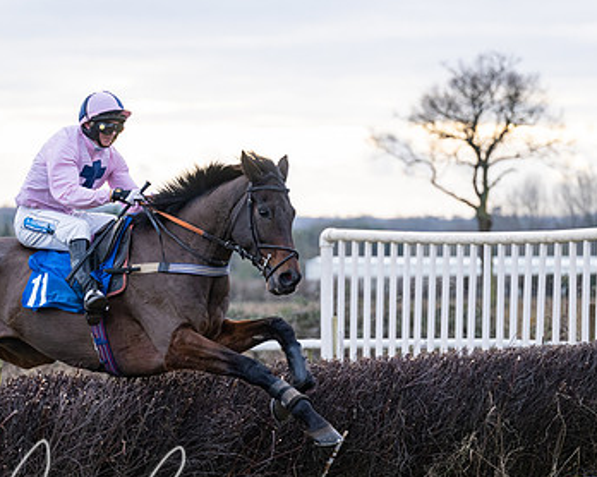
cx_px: 141
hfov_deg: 10.2
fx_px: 3338
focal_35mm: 189
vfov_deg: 8.2
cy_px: 346
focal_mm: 93
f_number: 2.8
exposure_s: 1/1250
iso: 800
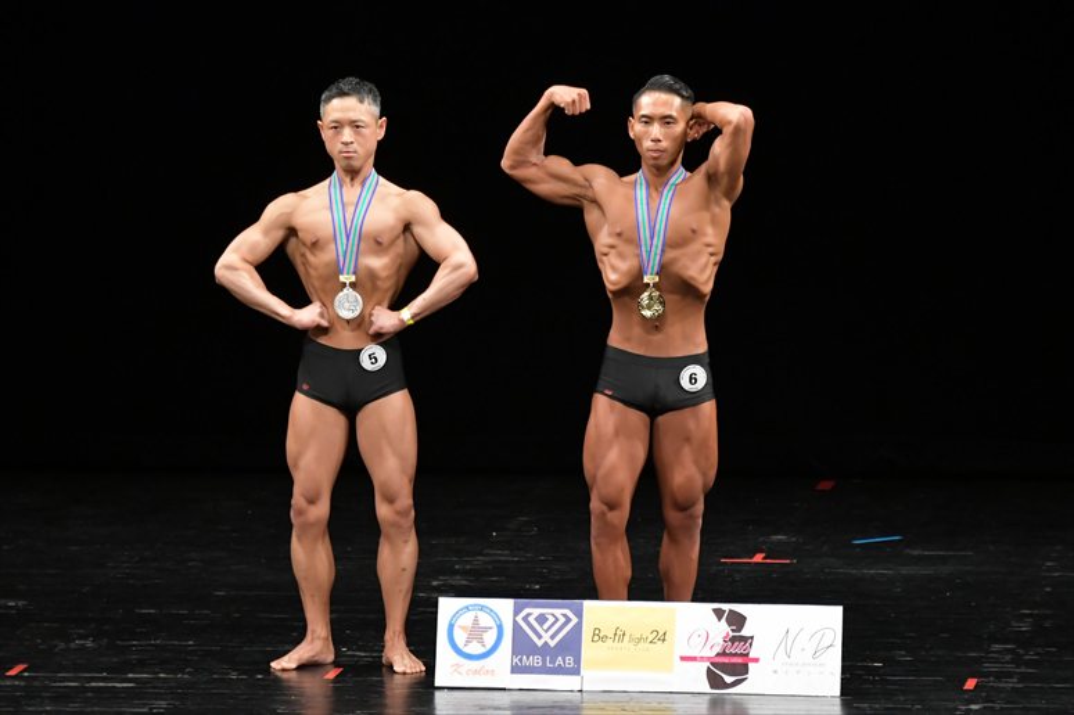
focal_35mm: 285
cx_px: 537
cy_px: 358
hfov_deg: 7.2
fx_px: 8498
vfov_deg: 4.8
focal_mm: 190
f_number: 5.6
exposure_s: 1/400
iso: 3200
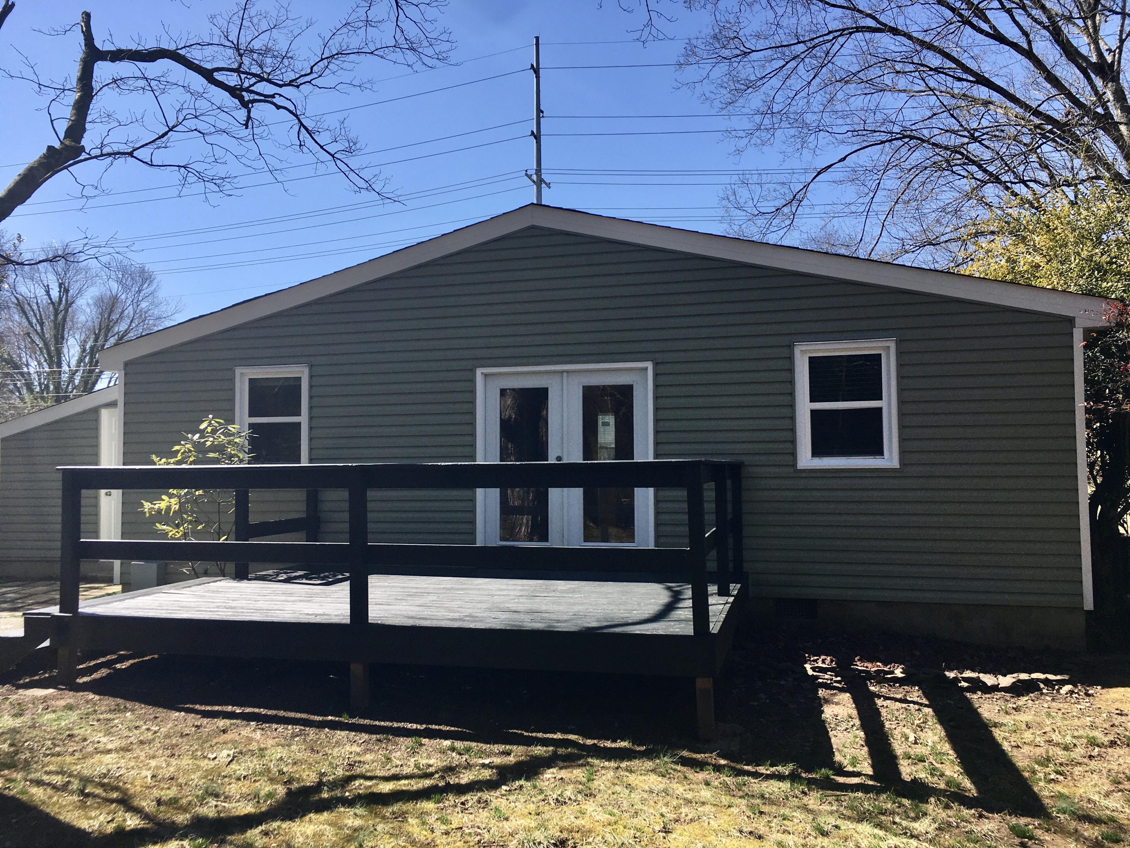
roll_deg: -1.0
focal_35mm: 29
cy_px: 424
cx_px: 565
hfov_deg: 61.7
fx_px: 947
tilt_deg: +4.0
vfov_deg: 48.2
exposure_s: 1/1131
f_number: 2.2
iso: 25
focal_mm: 4.15
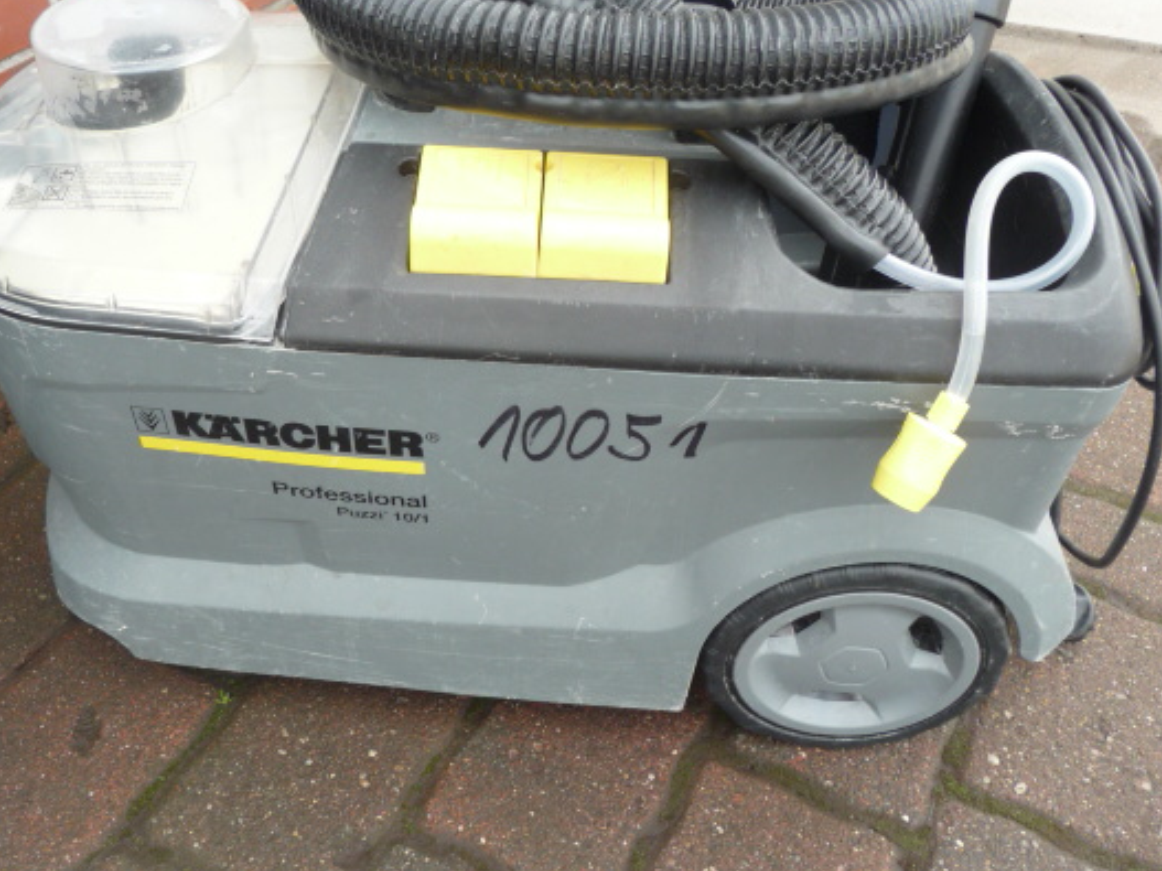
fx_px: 1141
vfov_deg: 41.7
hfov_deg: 53.8
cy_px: 375
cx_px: 514
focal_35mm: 34
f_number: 3.3
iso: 100
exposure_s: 1/125
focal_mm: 4.7
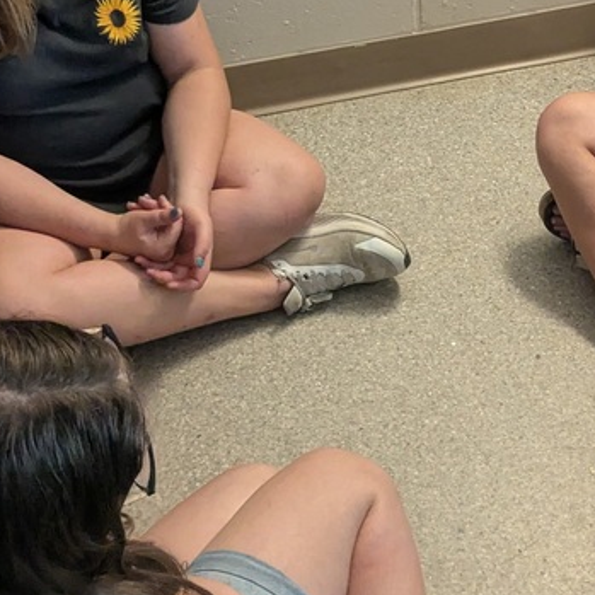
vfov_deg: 24.5
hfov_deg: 24.6
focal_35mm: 70
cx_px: 382
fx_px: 1361
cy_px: 201
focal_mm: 4.38
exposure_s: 1/120
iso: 1097
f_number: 1.73
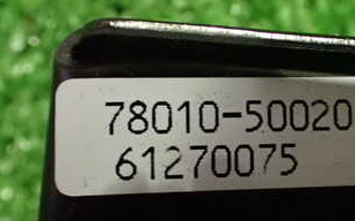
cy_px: 105
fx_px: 599
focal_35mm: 62
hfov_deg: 32.5
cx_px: 256
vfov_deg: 20.9
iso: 1600
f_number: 2.3
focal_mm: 5.4
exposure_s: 1/30
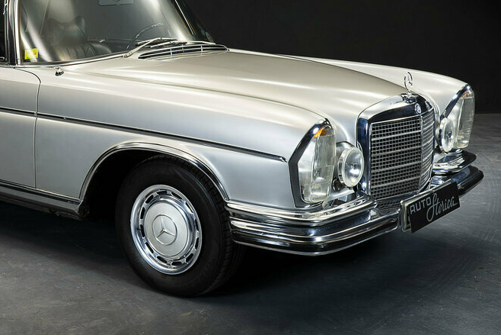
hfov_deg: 31.8
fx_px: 863
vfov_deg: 21.9
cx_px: 126
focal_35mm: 62
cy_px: 124
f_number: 11
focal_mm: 34
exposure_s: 1/1.25
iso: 250
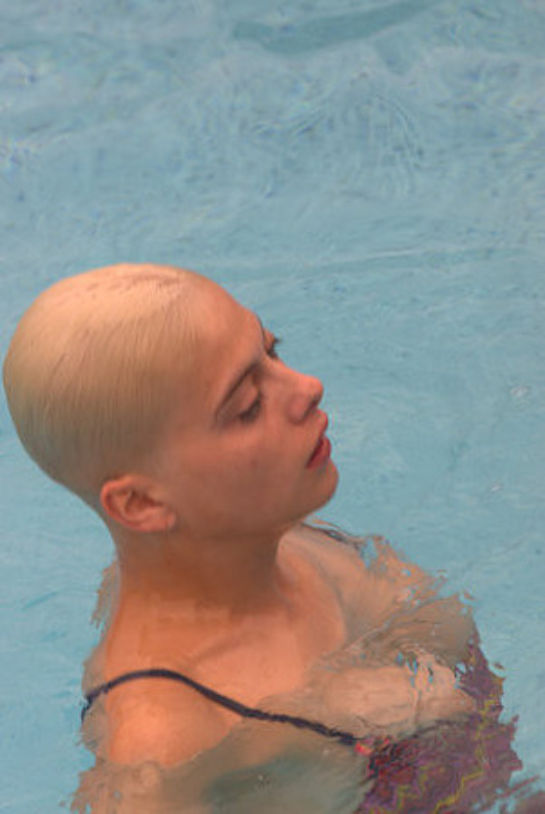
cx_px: 272
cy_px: 407
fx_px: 3398
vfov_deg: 13.7
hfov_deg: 9.2
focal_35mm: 150
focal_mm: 100
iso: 100
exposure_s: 1/100
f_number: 5.6
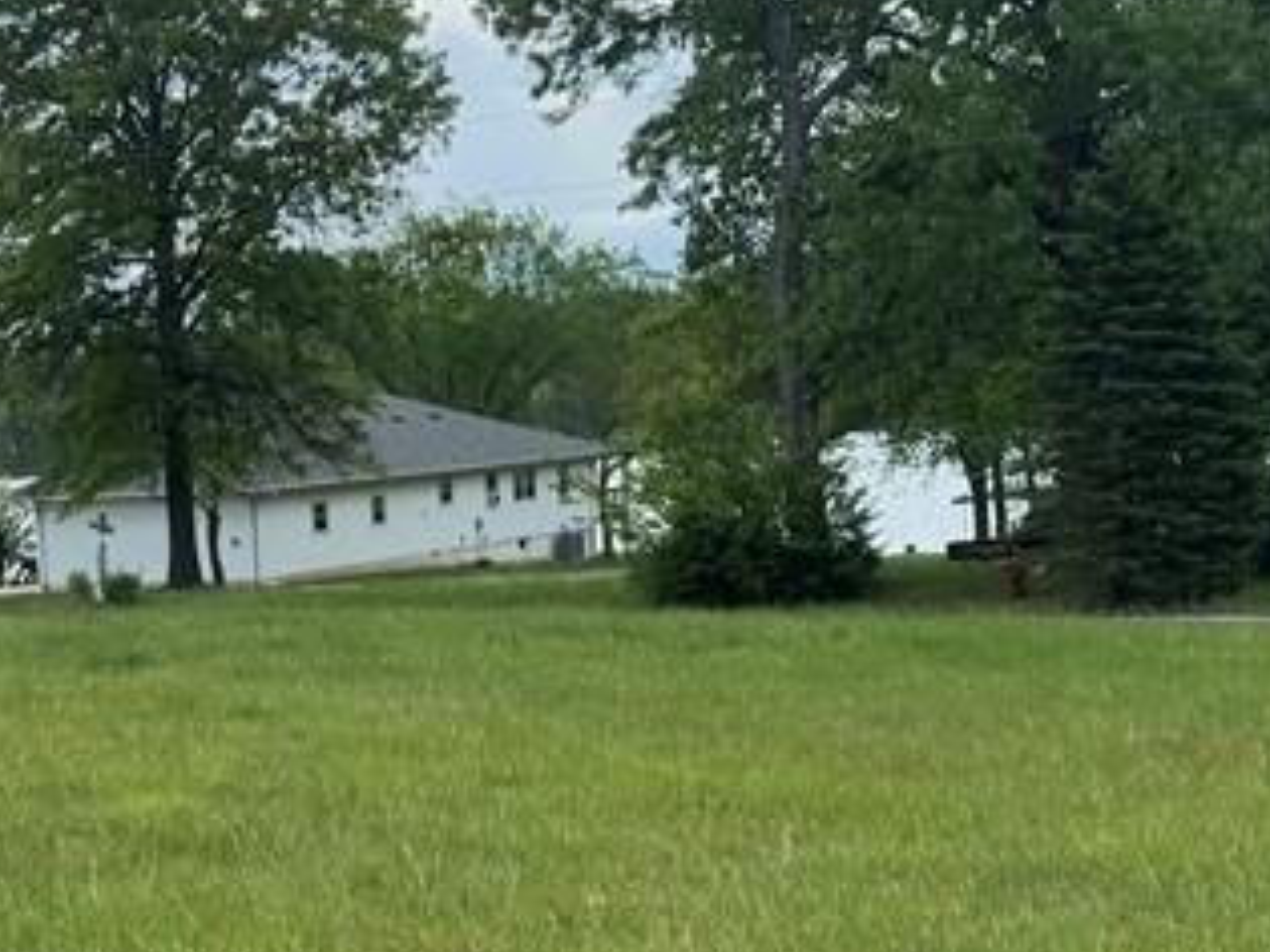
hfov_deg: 24.0
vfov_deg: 18.8
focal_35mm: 78
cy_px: 722
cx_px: 32
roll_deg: +3.4
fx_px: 2861
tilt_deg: -5.6
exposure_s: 1/3597
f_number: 1.78
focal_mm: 6.76
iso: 80
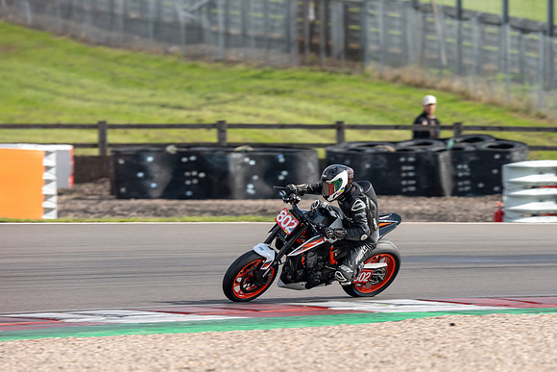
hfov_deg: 2.9
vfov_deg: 1.9
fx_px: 11171
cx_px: 323
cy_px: 207
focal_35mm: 722
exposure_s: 1/500
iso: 200
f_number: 7.1
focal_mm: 600
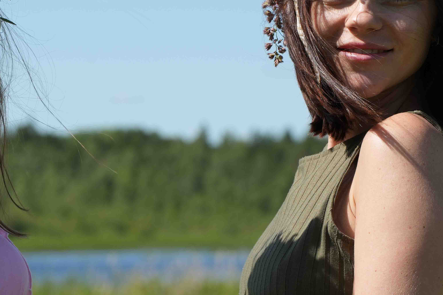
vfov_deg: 5.5
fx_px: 3088
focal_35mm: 251
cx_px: 98
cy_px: 96
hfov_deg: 8.2
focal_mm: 110
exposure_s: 1/500
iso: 200
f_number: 8
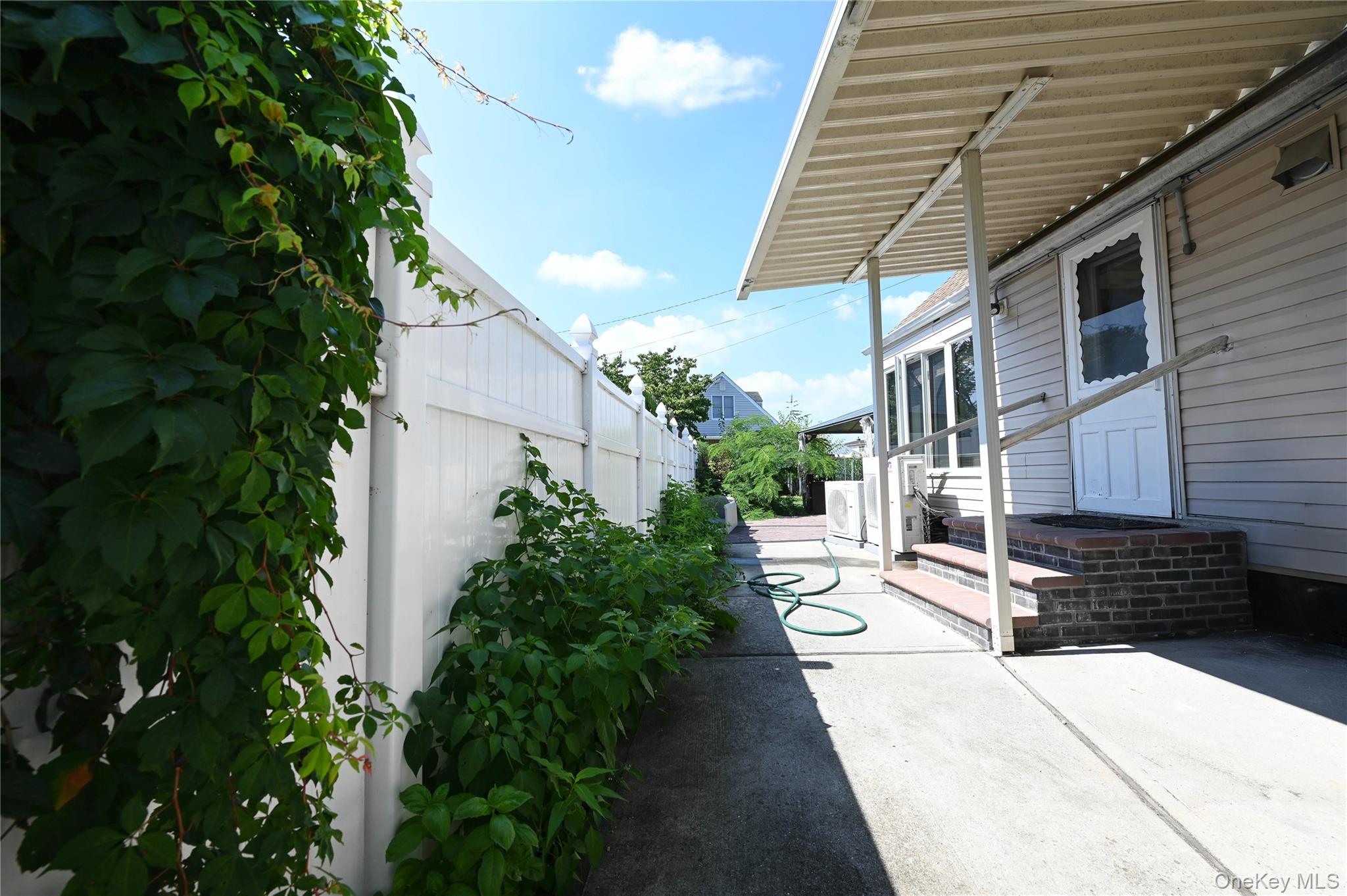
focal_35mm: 14
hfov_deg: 104.3
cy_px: 448
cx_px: 674
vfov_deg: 81.1
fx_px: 523
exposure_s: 1/100
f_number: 10
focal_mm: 14
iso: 100
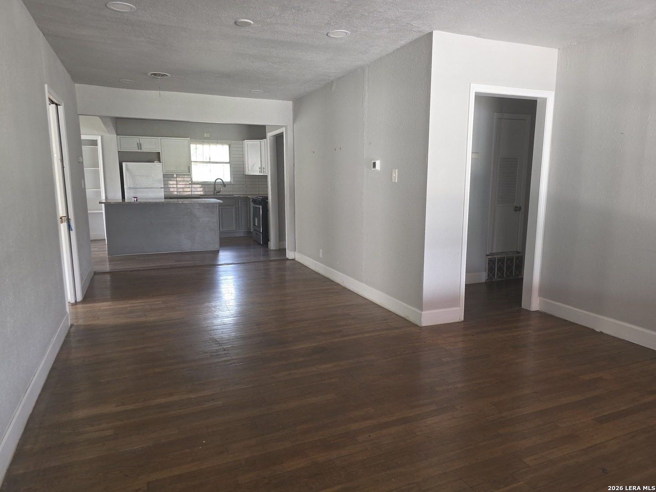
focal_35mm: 23
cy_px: 246
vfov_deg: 58.9
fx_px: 436
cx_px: 328
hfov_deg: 73.9
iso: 100
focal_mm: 6.3
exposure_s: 1/24
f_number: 1.7
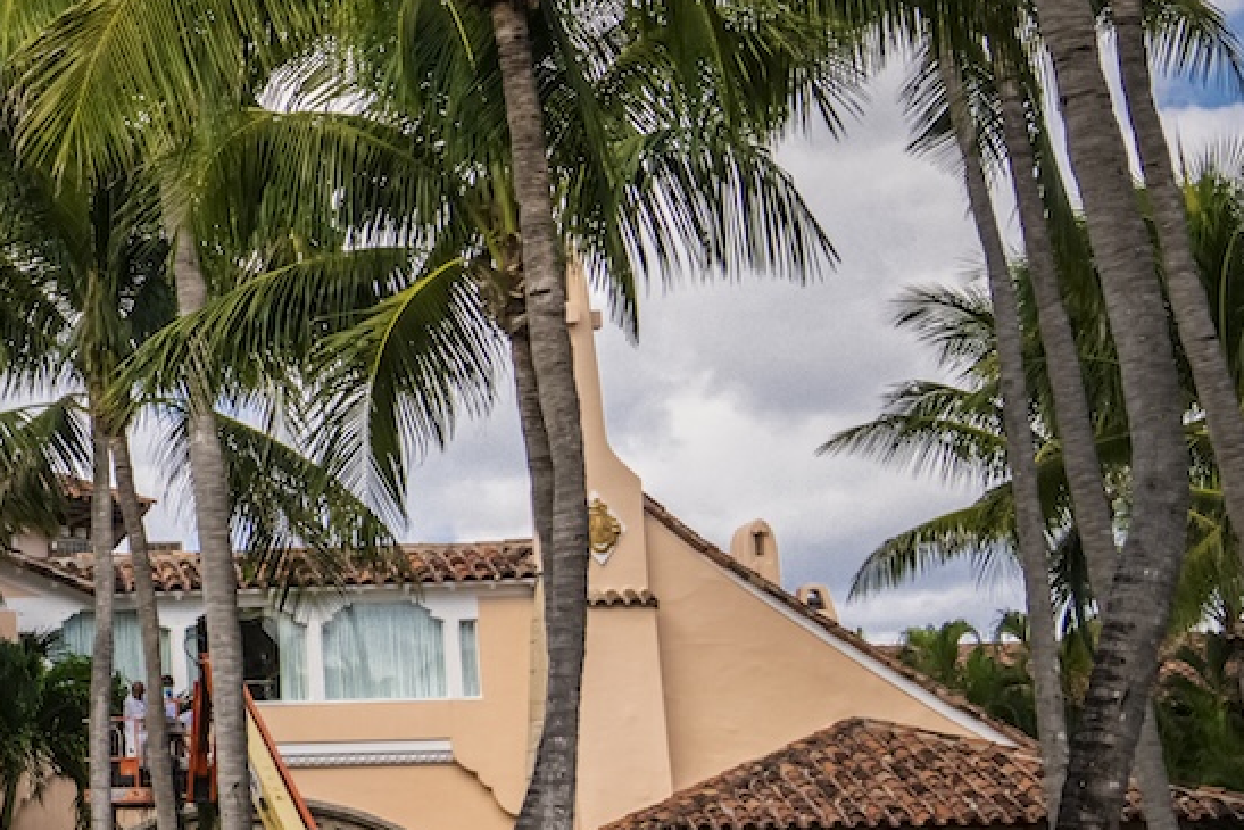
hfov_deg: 16.4
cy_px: 431
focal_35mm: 106
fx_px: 3664
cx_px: -939
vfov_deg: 12.9
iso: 250
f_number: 13
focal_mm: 29
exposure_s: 1/200
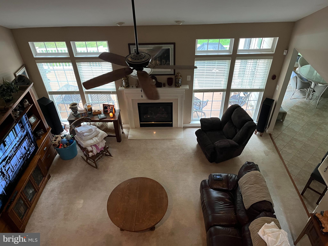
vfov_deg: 53.1
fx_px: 246
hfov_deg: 67.3
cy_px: 123
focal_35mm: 26
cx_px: 164
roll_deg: +1.9
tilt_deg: -39.0
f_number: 1.6
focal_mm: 5.1
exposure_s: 1/60
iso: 400
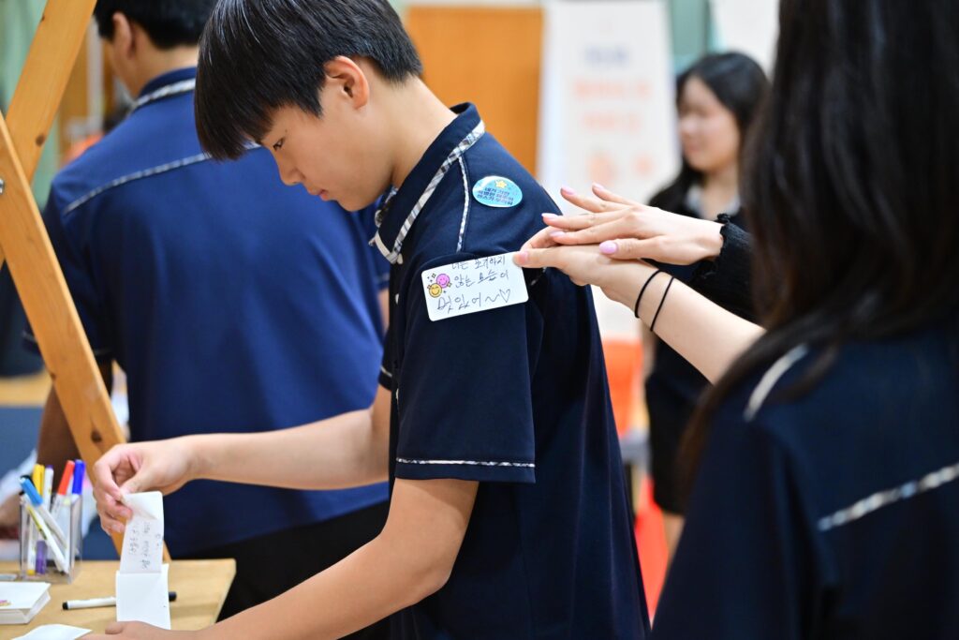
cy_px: 320
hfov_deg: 28.8
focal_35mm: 70
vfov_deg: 19.5
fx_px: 1865
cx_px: 480
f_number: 2.8
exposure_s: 1/250
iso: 2000
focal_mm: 70
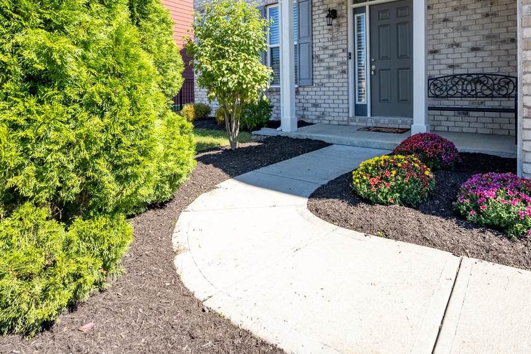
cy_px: 89
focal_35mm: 21
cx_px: 322
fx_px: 310
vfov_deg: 56.6
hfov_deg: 80.1
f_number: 5.6
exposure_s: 1/250
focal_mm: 14
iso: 100
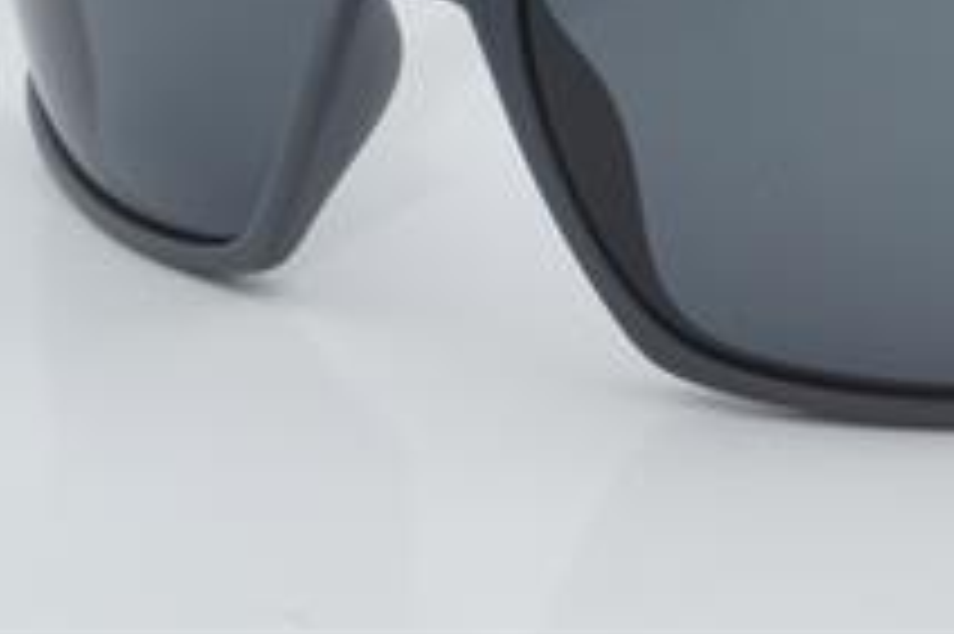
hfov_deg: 13.1
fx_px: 4129
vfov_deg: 8.7
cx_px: 860
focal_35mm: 156
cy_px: 40
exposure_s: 1/4
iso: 100
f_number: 32
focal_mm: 55
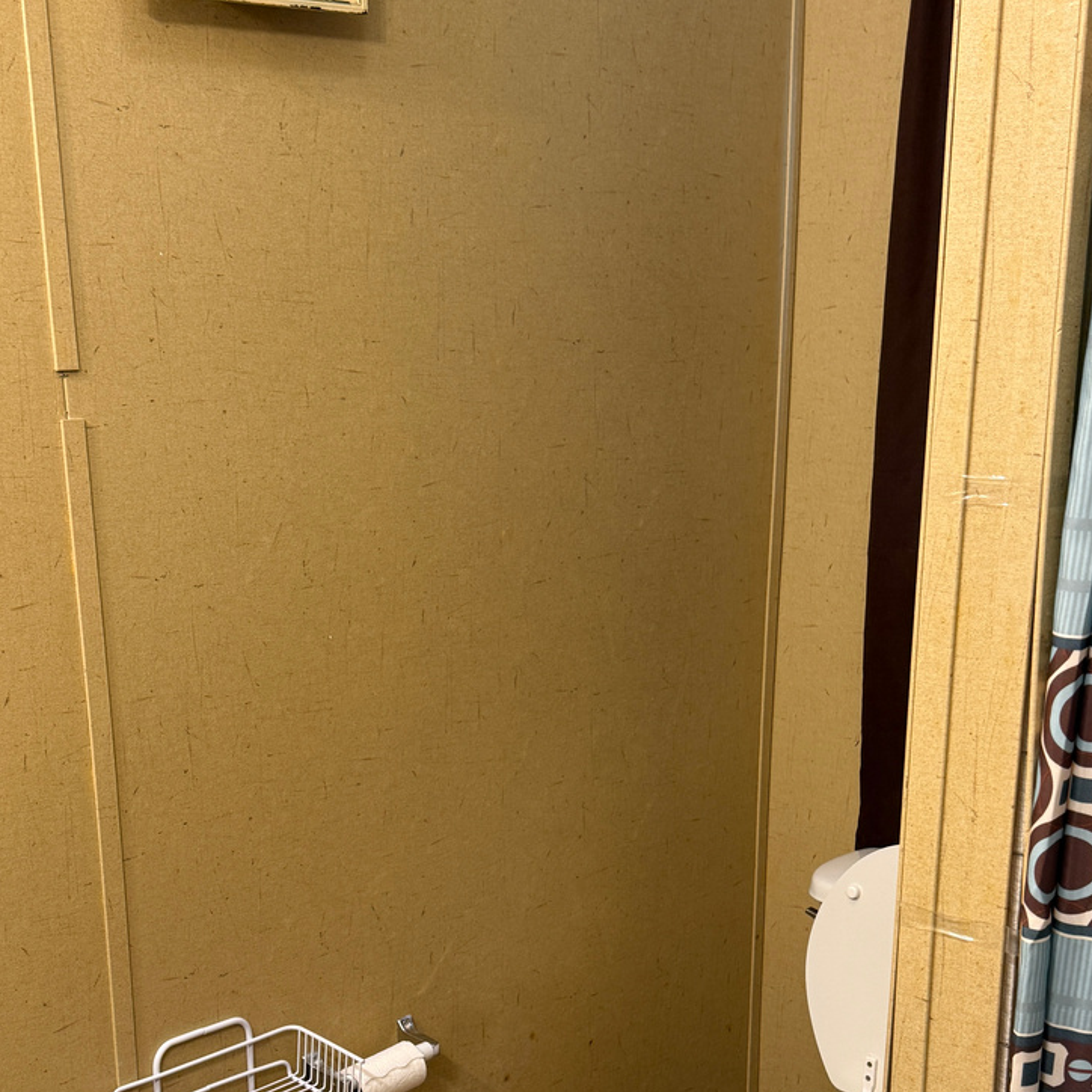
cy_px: 808
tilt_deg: -16.9
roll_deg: +1.0
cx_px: 492
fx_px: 1606
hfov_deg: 37.5
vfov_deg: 36.7
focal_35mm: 45
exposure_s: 1/60
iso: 160
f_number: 1.78
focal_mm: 6.76
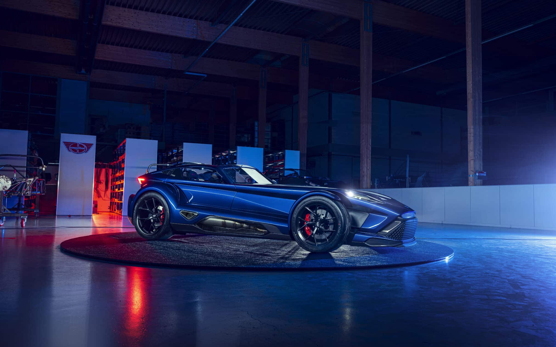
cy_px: 169
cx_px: 281
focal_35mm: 31
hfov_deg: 61.2
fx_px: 470
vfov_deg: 40.6
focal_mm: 30
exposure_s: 8
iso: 100
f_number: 8
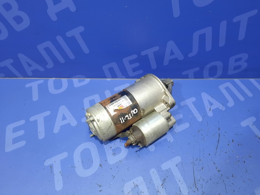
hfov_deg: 69.4
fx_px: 188
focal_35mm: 25
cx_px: 130
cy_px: 98
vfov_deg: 54.9
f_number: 2
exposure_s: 1/33
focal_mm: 4.6
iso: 320
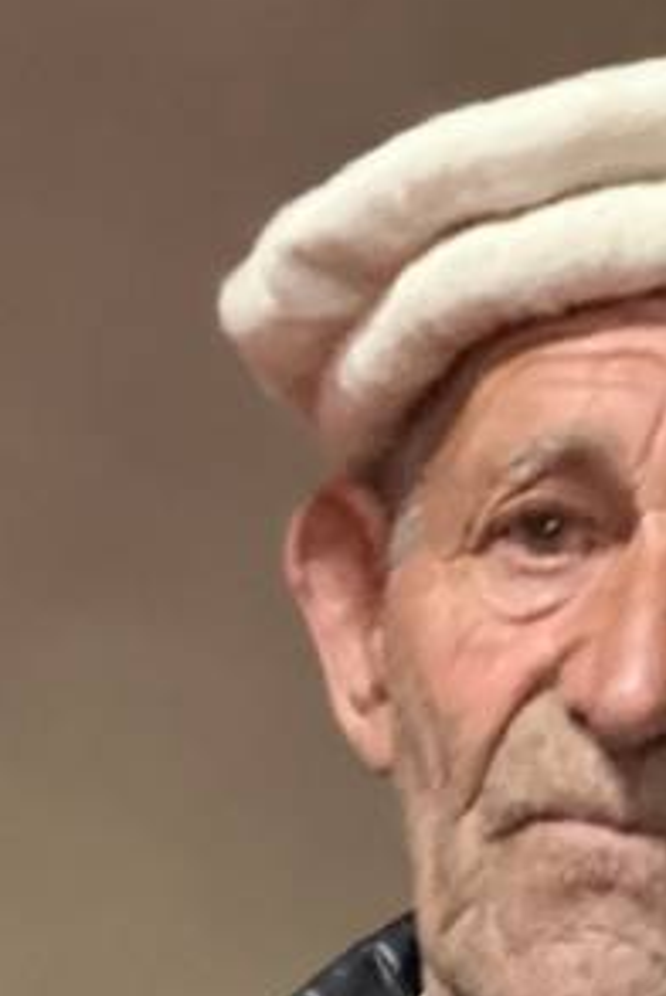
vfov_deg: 7.7
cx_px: 319
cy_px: 1441
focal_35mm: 262
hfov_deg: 5.3
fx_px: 7253
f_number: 2.8
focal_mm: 9
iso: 2000
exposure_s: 1/15
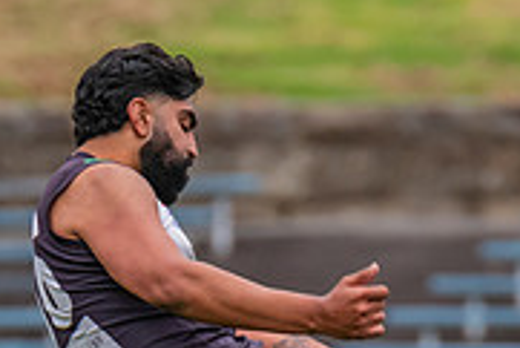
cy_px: 376
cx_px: 315
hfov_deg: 1.2
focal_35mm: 1724
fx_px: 24921
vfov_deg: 0.8
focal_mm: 380
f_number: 6.3
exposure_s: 1/1000
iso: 800
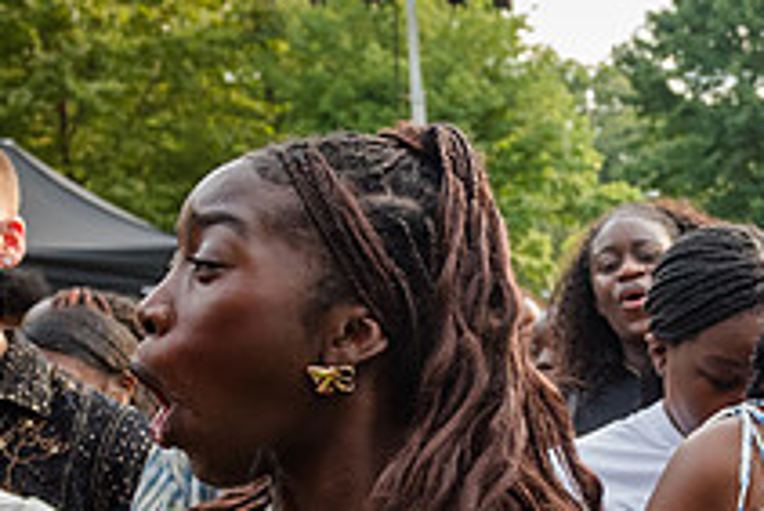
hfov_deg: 20.3
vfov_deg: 14.4
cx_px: 949
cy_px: 577
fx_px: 1975
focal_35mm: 93
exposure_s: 1/640
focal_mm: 27
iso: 1000
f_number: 4.5
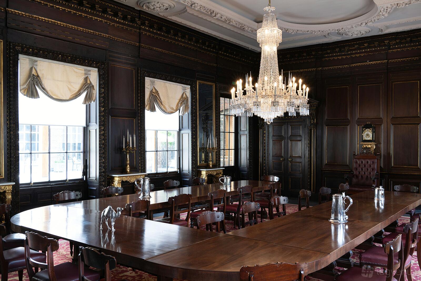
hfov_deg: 54.4
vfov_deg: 37.9
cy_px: 140
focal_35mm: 35
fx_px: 409
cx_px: 210
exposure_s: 1/1.25
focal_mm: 35
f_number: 11
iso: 100
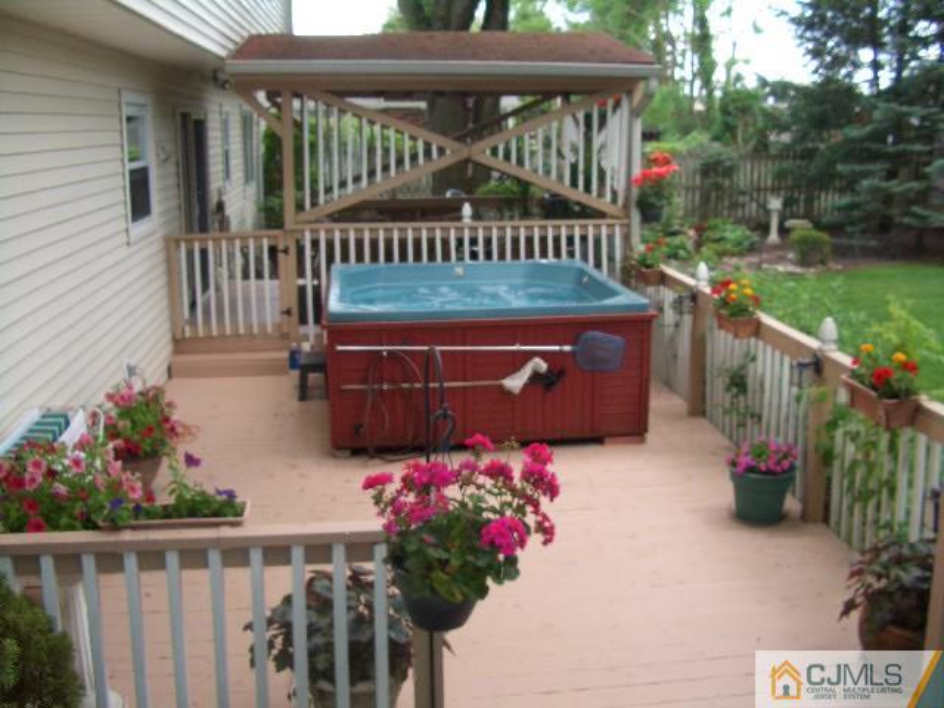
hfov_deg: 52.6
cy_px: 354
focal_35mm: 35
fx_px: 954
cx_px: 472
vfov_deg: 40.7
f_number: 2.6
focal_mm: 5.8
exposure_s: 1/100
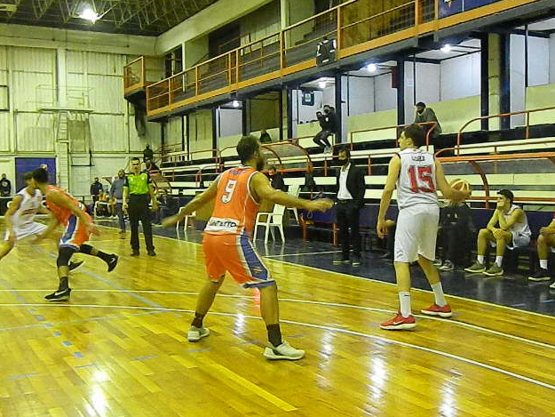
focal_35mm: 42
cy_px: 209
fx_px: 674
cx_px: 281
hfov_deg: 44.8
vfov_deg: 34.4
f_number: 3.5
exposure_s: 1/60
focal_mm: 7.3
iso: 1600
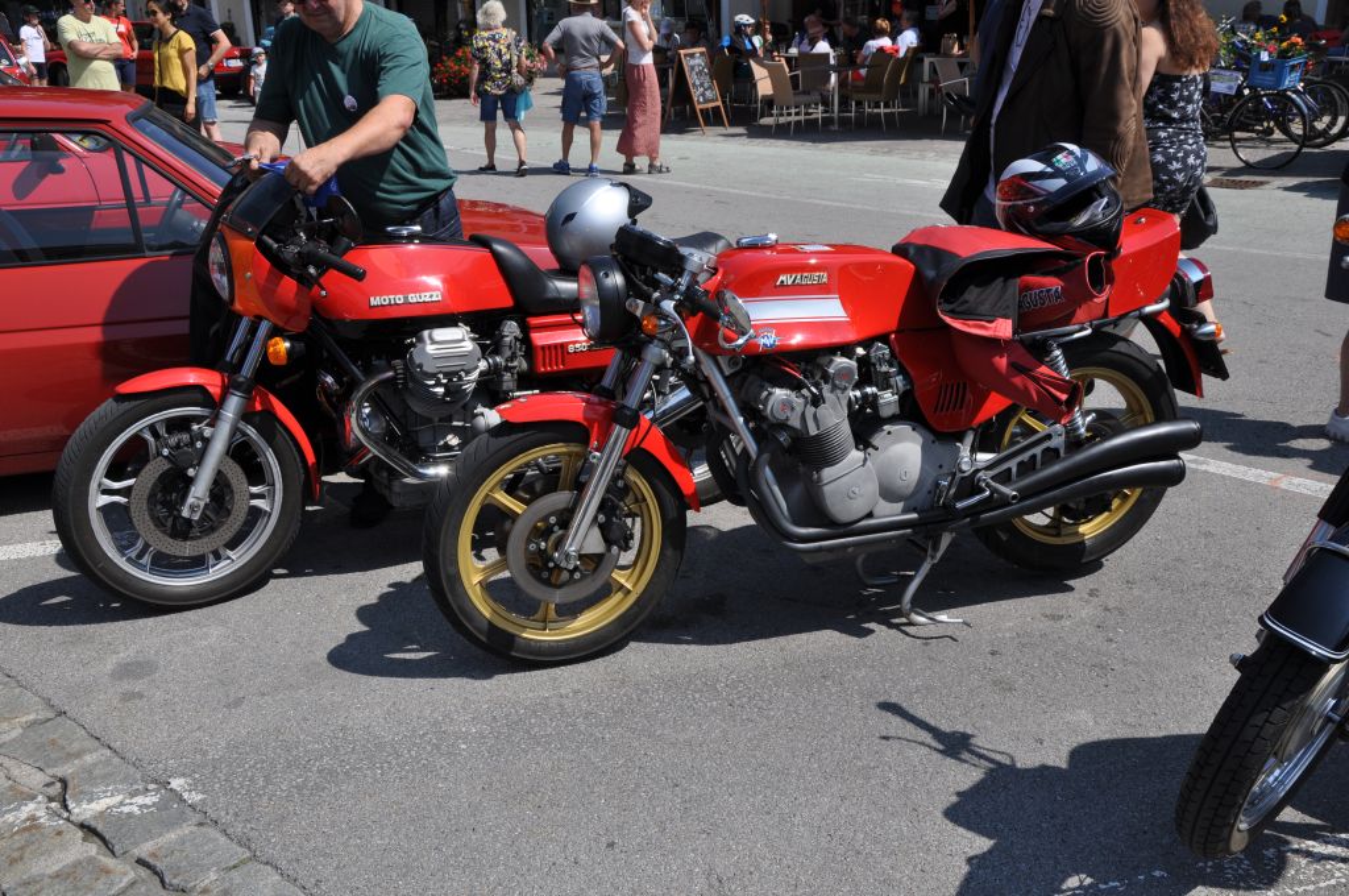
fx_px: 1347
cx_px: 674
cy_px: 448
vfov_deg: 36.8
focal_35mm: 36
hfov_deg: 53.2
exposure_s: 1/320
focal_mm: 24
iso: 200
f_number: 9
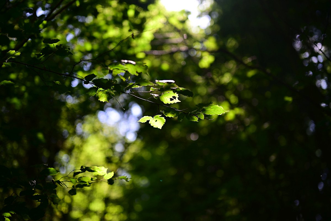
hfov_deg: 39.6
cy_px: 110
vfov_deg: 27.0
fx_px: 460
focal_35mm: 50
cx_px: 166
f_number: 1.2
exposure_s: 1/1250
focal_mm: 50
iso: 100
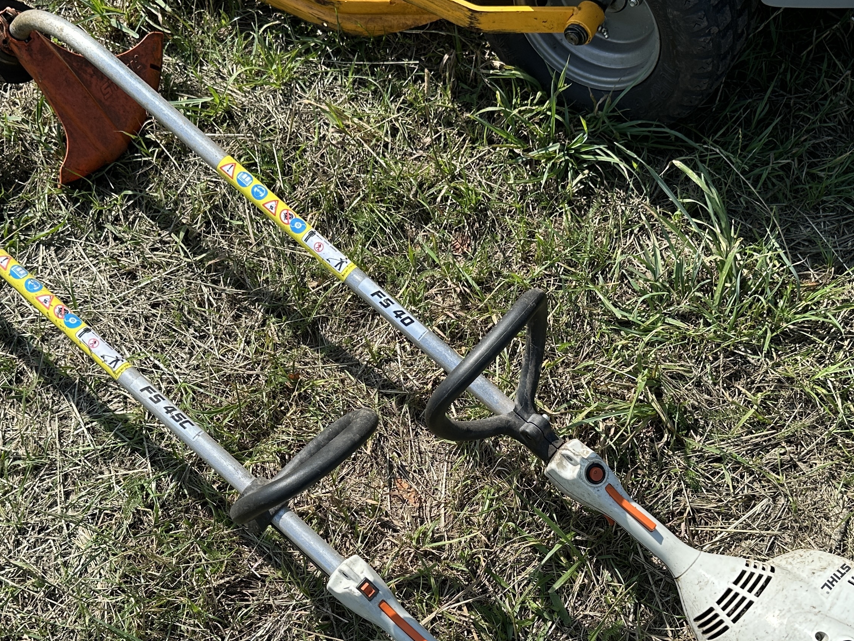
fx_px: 1061
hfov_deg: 43.8
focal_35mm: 43
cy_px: 446
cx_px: 393
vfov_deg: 33.2
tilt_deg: -64.5
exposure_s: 1/2732
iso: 80
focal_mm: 6.86
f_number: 1.78
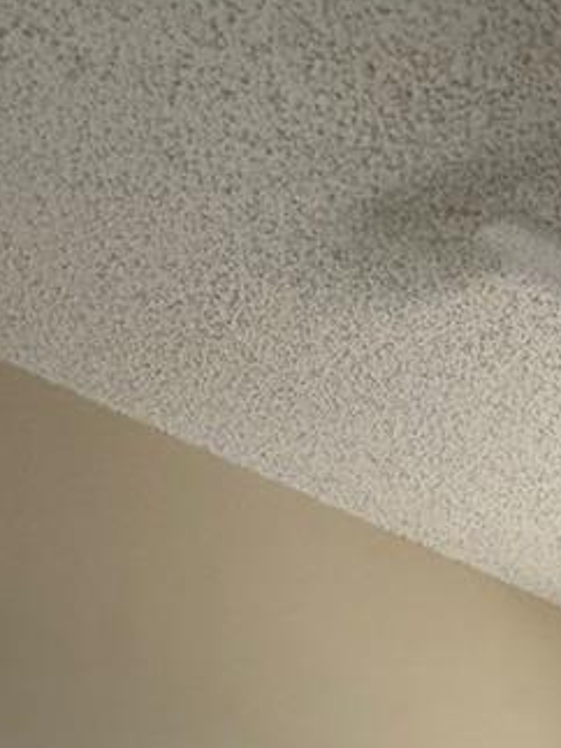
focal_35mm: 52
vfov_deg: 24.0
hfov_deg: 21.4
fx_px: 1124
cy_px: 1251
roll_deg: -1.9
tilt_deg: -8.3
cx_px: 932
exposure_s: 1/121
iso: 160
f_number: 2.2
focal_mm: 2.22
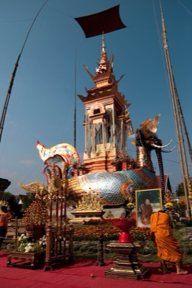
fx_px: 204
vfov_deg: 70.4
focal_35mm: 26
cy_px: 144
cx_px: 96
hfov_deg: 50.4
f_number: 4
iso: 100
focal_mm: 17
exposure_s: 1/2500
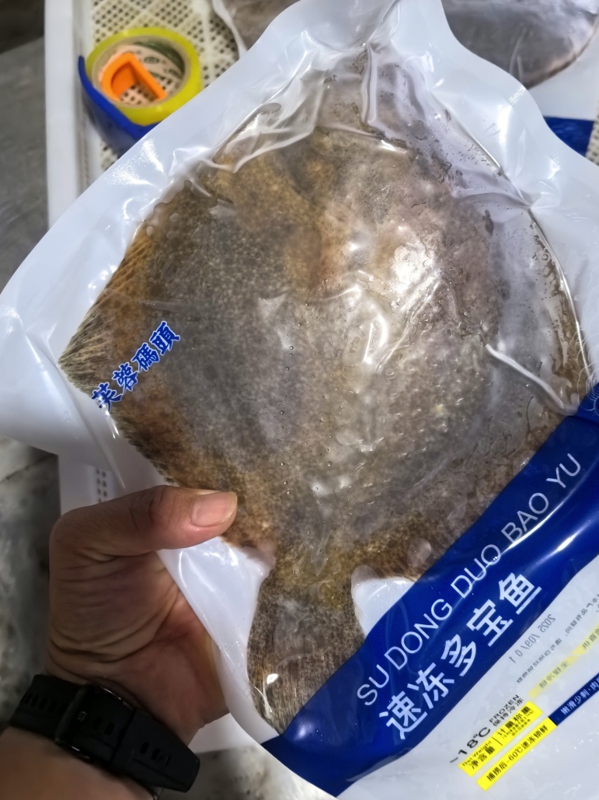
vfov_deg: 63.5
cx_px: 308
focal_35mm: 28
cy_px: 399
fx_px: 646
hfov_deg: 49.7
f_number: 2
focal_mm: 5.75
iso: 640
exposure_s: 1/100
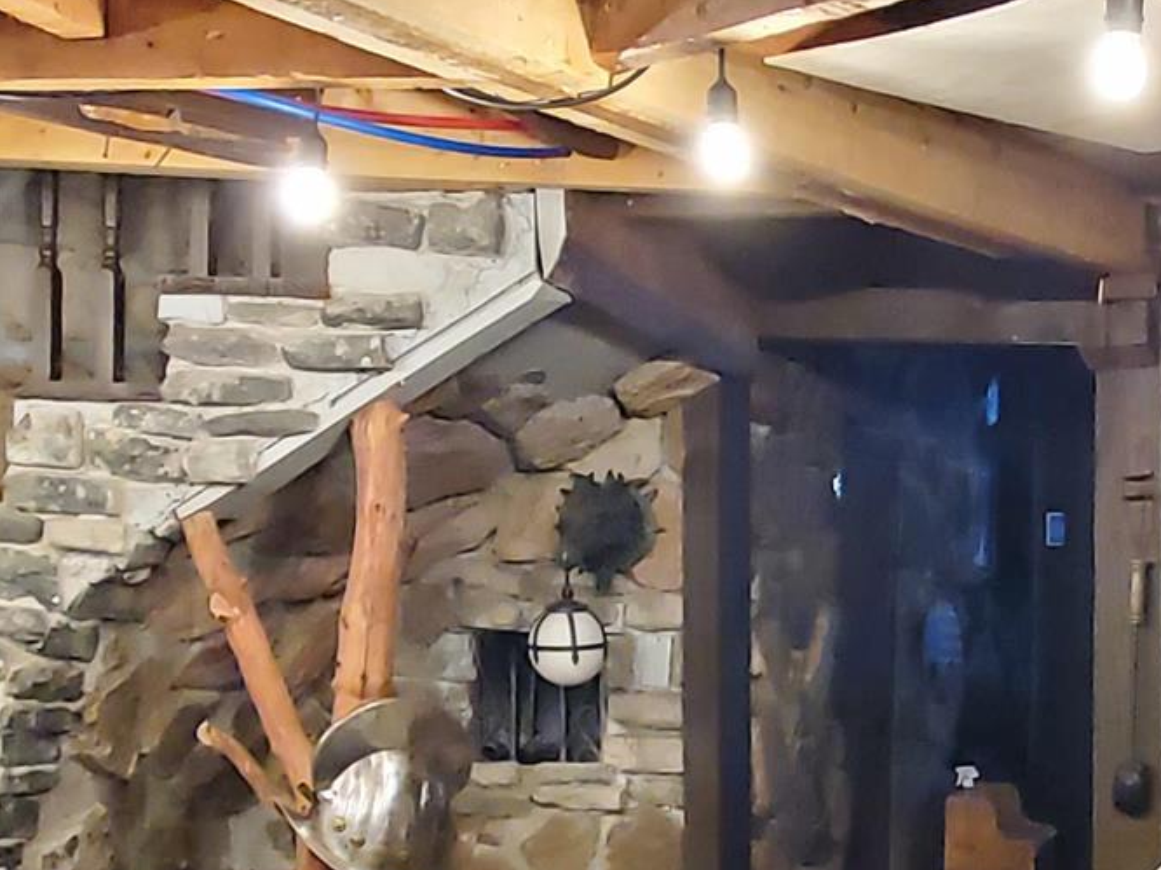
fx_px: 2012
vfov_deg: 24.0
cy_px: 690
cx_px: 917
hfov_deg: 31.4
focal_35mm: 60
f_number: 2.2
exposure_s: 1/60
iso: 500
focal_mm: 1.8
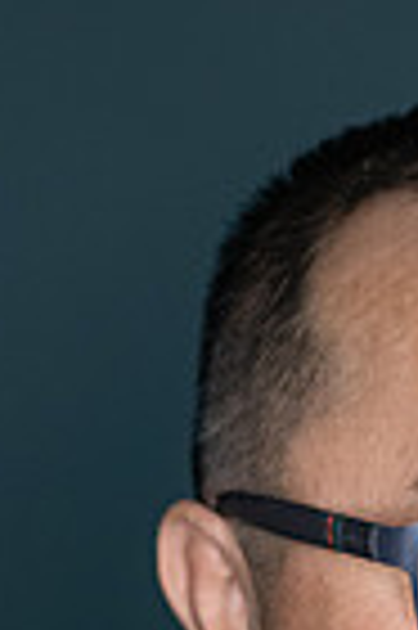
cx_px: 499
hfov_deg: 5.0
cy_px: 936
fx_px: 4766
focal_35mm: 273
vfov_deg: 7.4
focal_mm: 85
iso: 2000
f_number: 3.5
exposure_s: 1/250
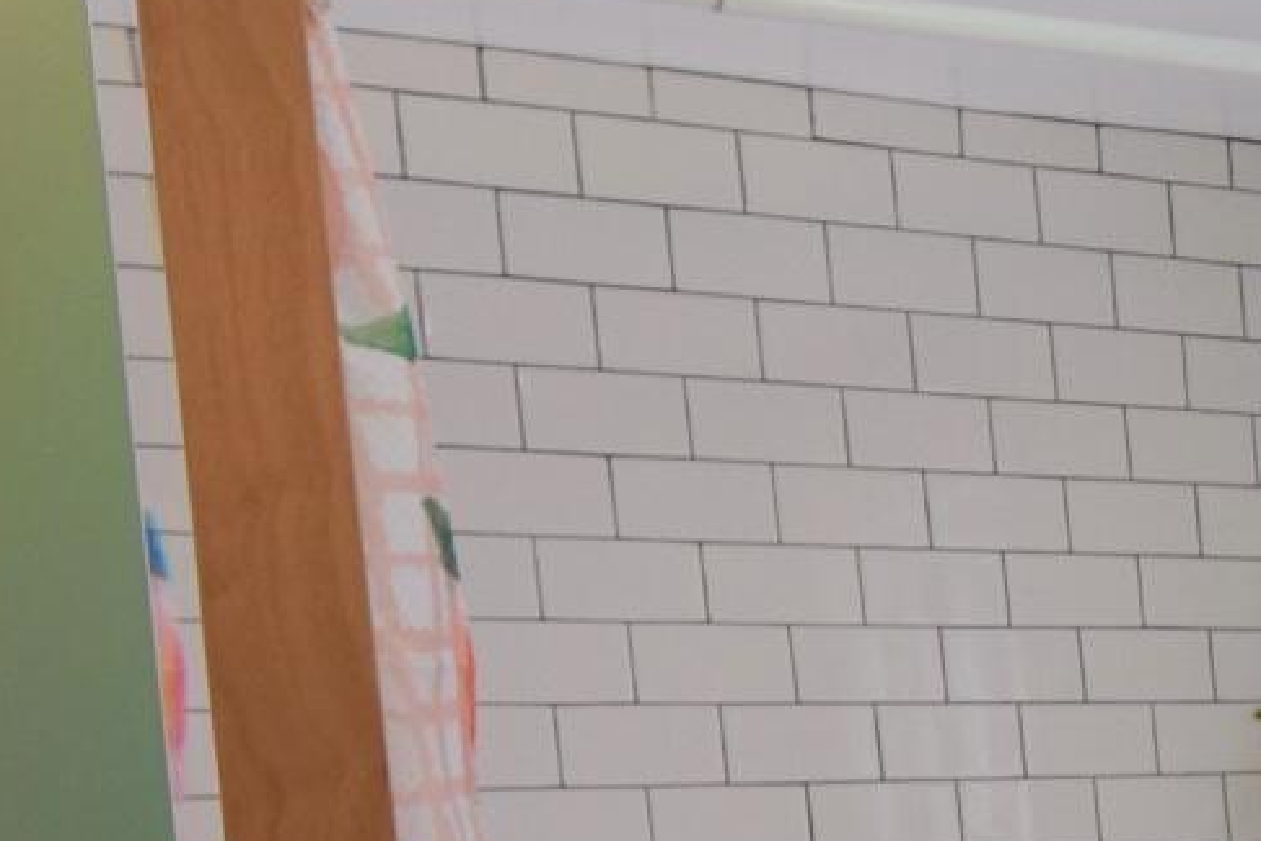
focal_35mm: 85
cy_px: 1123
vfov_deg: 15.3
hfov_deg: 20.5
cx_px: 1880
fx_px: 2978
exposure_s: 1/125
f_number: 5.6
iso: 400
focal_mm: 12
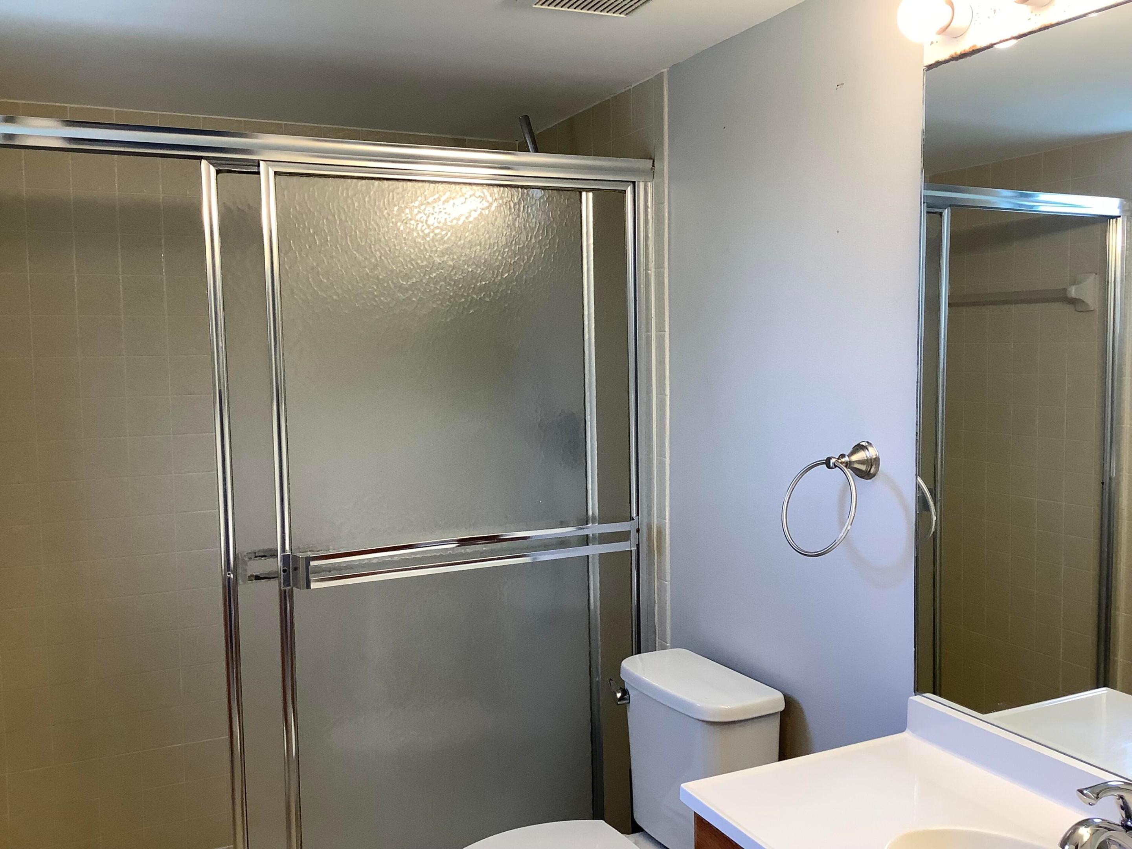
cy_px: 424
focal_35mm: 31
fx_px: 1014
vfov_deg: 45.4
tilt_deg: -5.8
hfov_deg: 58.4
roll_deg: -0.1
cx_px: 566
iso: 80
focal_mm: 3.3
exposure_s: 1/120
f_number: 2.4
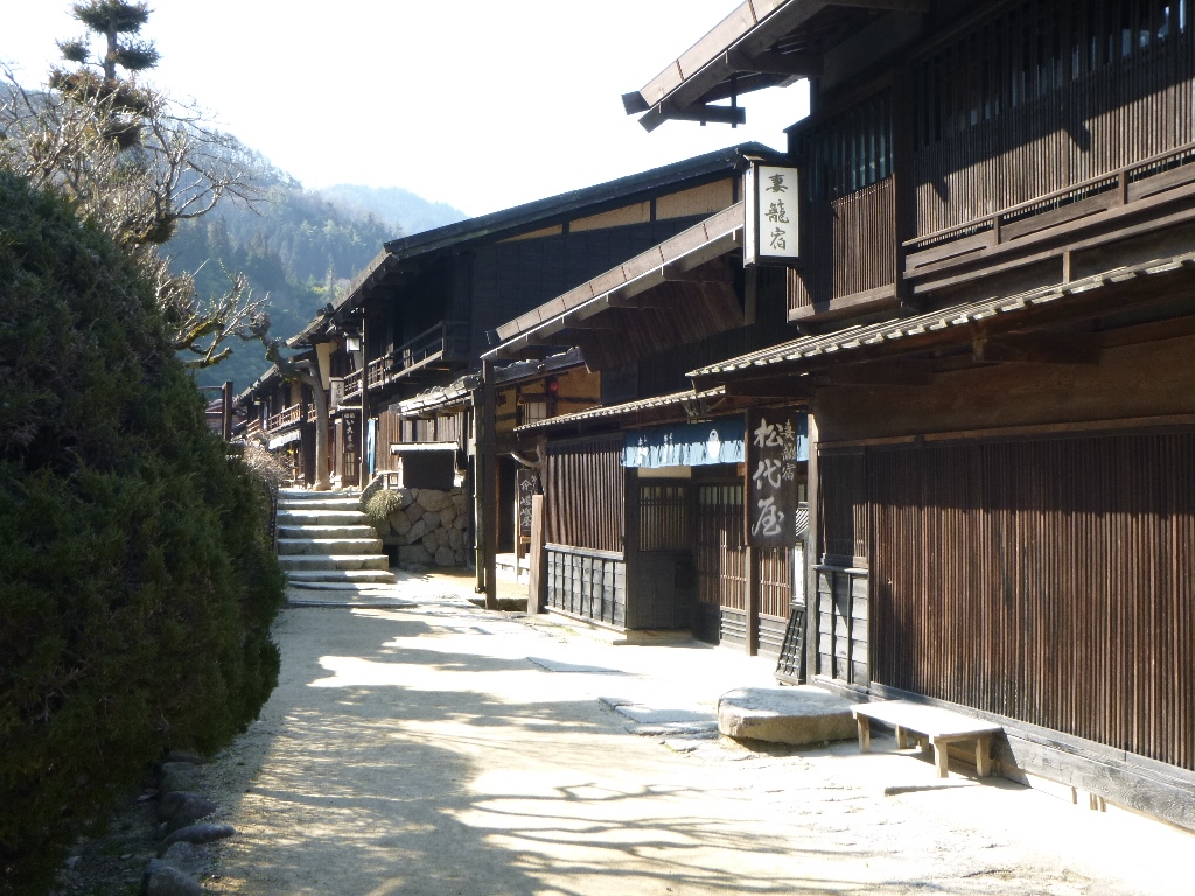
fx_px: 1519
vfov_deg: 32.9
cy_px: 448
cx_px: 598
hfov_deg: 42.9
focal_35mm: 44
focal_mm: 7.9
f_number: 4.7
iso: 100
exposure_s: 1/80
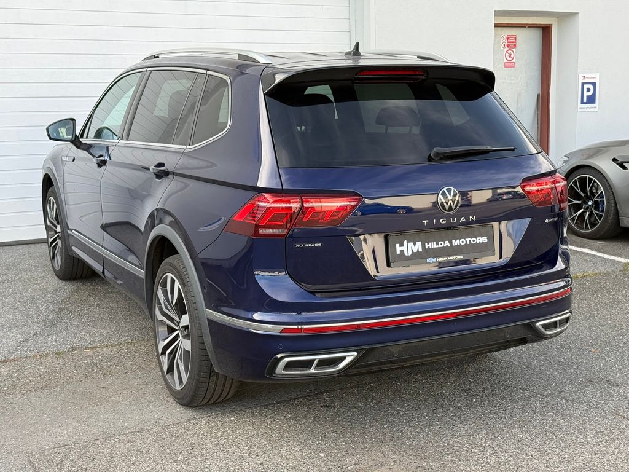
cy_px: 236
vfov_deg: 30.3
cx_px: 314
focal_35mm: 48
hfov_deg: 39.7
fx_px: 872
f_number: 1.78
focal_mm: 6.76
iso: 100
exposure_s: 1/442
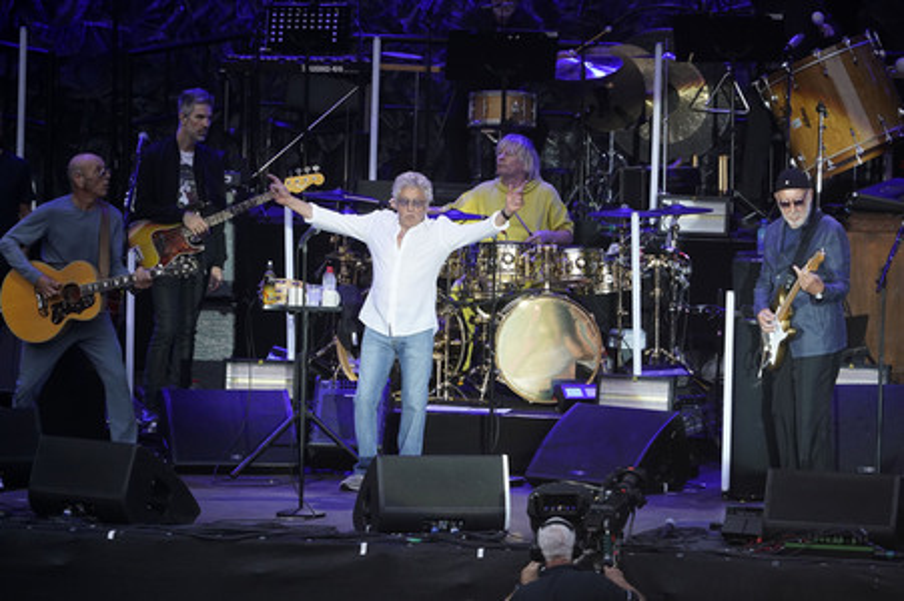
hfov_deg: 5.0
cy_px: 300
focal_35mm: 415
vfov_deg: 3.3
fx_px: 10413
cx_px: 452
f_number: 6.3
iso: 3200
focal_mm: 415
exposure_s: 1/1250
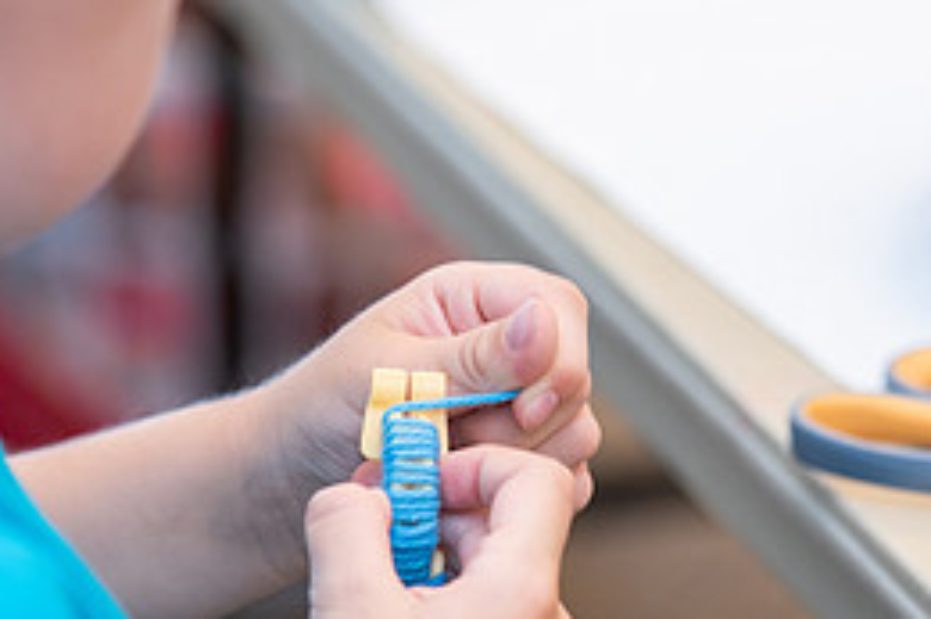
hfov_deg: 7.1
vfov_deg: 4.7
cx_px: 584
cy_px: 456
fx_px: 7495
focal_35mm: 290
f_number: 3.5
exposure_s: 1/200
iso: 400
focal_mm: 130
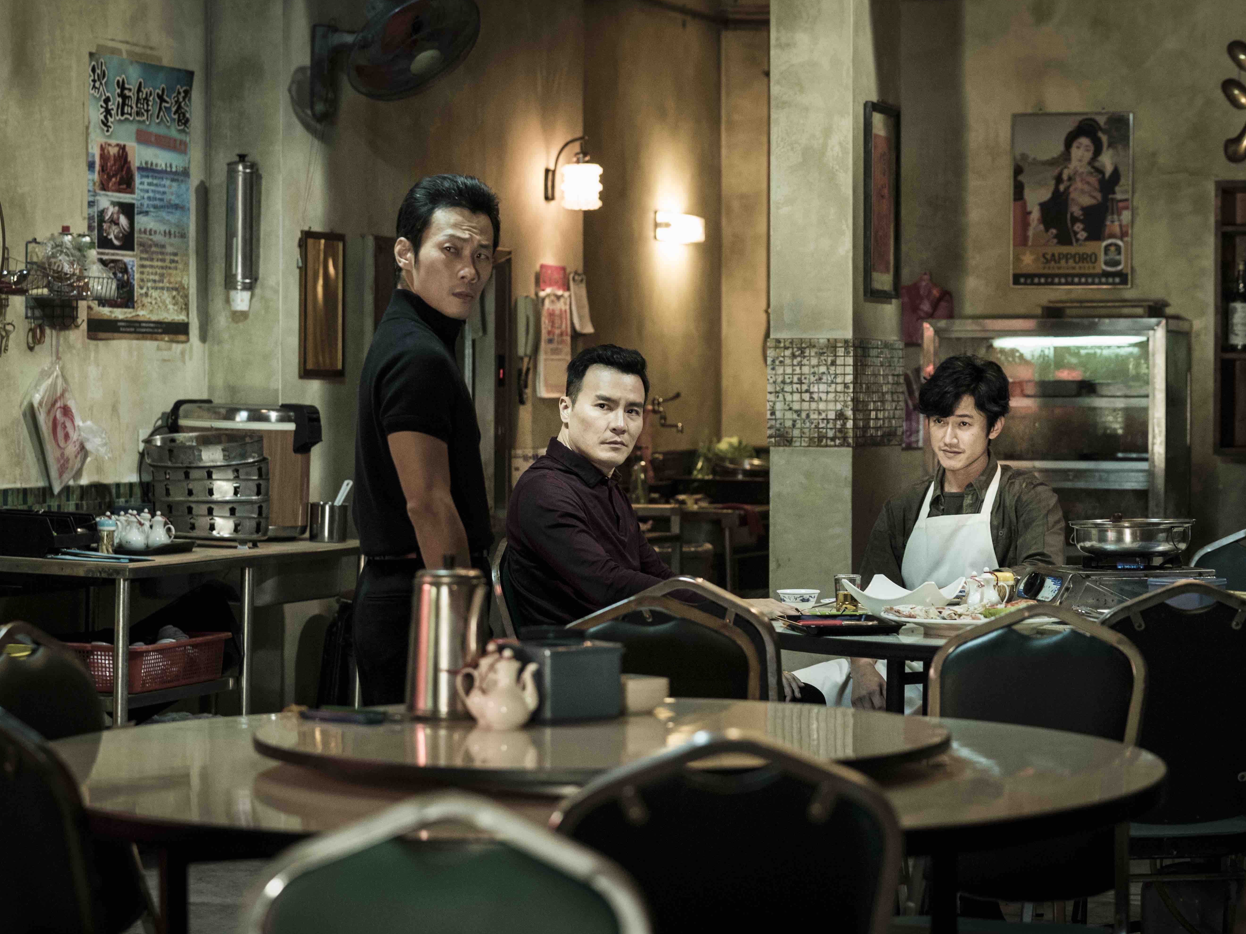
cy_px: 464
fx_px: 3024
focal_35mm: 84
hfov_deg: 23.3
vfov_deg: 17.6
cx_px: 662
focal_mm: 77
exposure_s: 1/125
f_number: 4
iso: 6400
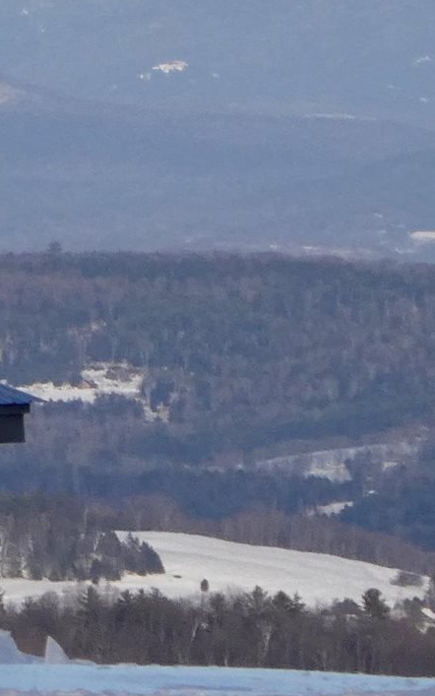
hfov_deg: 1.3
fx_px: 18699
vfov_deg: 2.1
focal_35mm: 986
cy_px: 33
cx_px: -770
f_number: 5.6
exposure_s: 1/500
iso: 80
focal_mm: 38.4
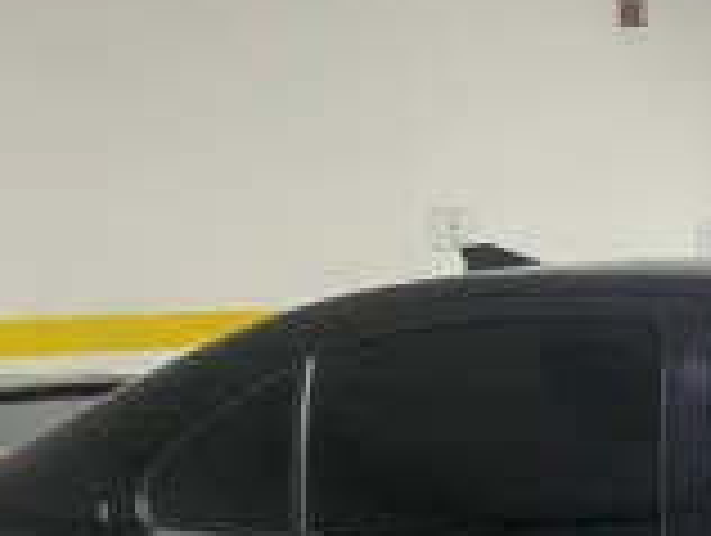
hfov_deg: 16.7
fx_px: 2160
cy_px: 766
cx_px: 1116
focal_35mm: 105
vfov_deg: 13.4
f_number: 1.8
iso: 400
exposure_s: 1/50
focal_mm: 4.25
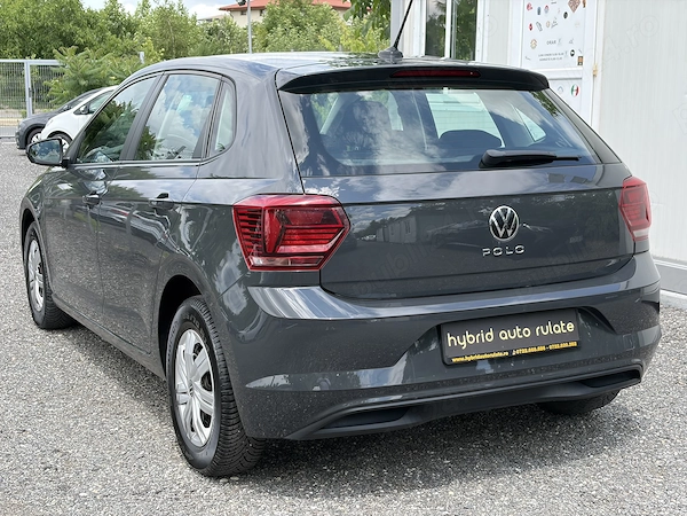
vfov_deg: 28.0
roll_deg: +0.2
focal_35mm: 52
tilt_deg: -9.9
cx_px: 344
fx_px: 1032
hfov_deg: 36.8
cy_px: 258
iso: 32
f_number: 1.6
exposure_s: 1/987
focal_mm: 5.96
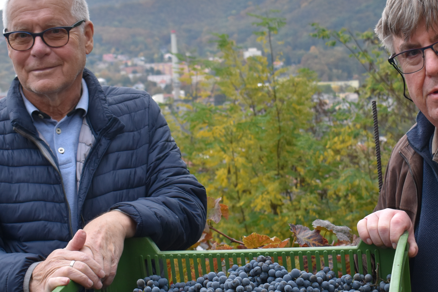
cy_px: 152
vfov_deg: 17.5
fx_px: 949
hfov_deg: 26.0
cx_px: 255
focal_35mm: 78
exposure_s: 1/100
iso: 400
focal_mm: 26
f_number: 5
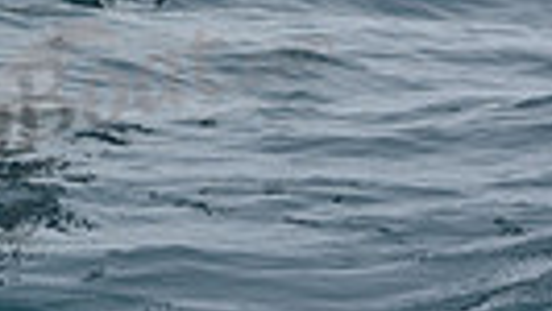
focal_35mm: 320
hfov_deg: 6.6
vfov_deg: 3.7
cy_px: -471
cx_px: -461
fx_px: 4687
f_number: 10
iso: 250
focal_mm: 70
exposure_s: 1/800
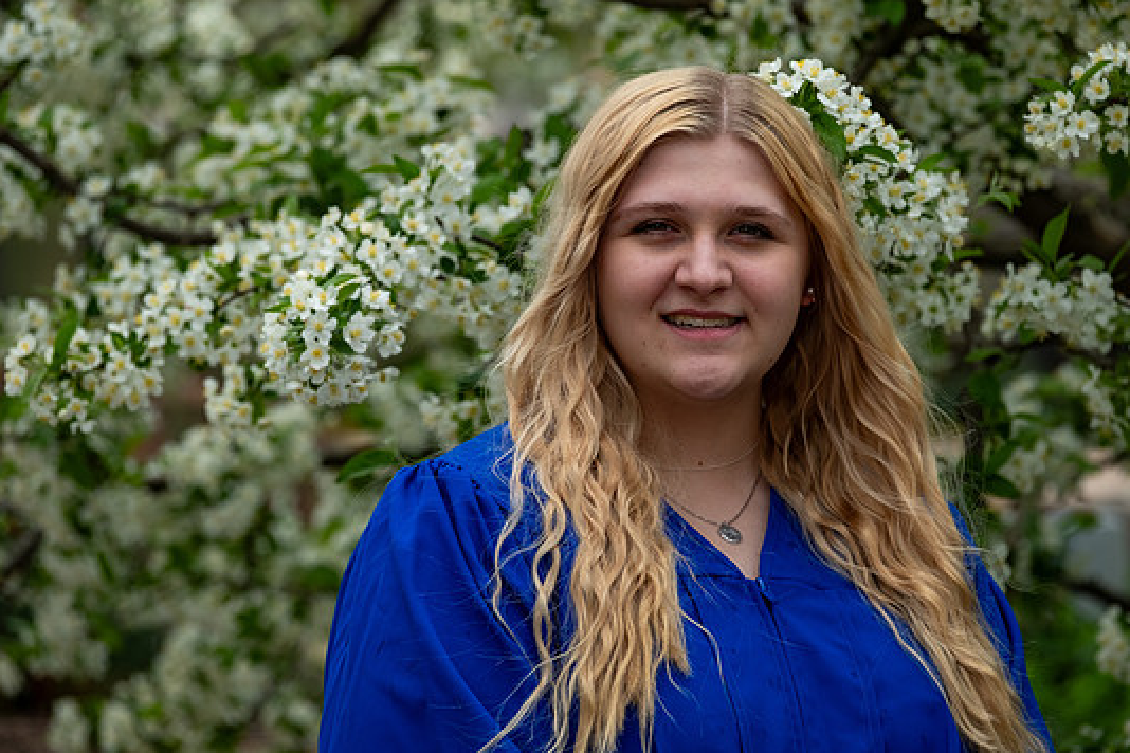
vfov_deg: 6.0
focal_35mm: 228
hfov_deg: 9.0
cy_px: 373
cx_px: 593
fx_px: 7156
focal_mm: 140
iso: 250
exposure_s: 1/400
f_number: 4.5
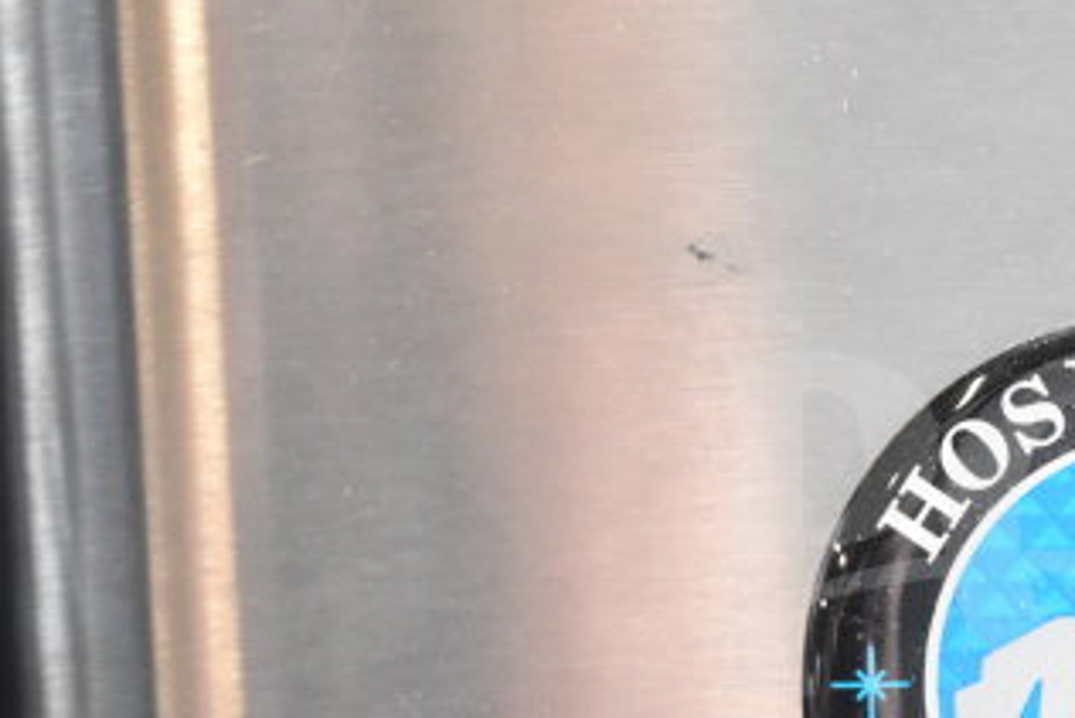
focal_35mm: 110
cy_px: 621
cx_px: 1024
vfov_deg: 12.4
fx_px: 3286
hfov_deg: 18.2
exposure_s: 1/160
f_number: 6.3
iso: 6400
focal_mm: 38
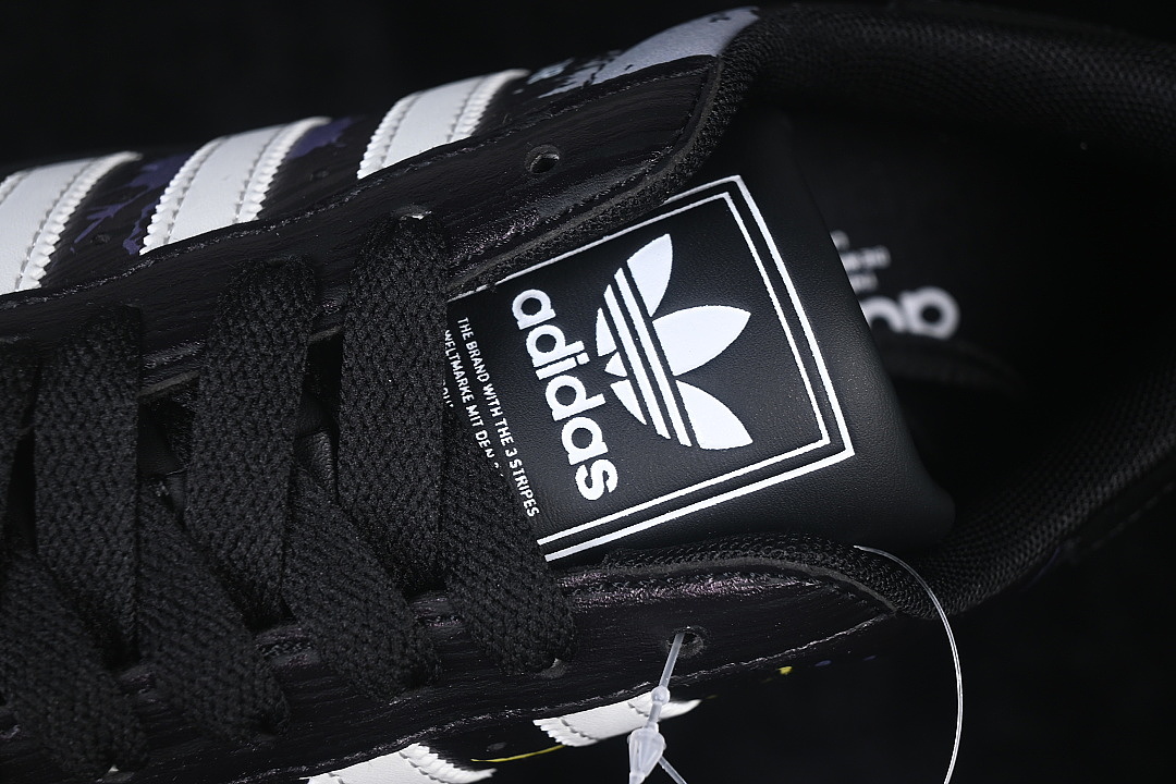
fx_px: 2450
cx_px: 588
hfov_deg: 27.0
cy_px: 392
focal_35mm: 75
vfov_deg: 18.2
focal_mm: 50
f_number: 6.3
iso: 160
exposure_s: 1/60
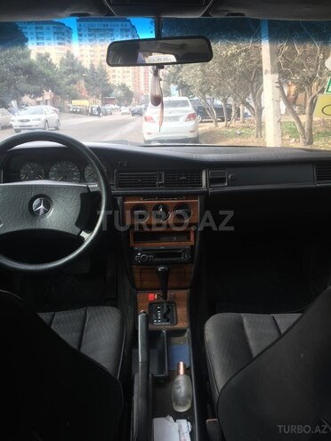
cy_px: 220
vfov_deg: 61.7
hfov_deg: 48.2
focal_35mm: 29
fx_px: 370
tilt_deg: -19.0
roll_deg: -0.2
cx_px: 166
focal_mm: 4.15
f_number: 2.2
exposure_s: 1/109
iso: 32
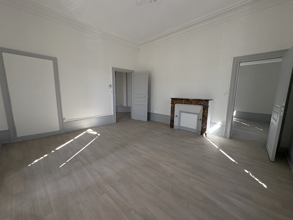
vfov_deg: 85.7
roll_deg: -0.2
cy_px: 110
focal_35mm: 14
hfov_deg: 102.1
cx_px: 146
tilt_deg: -8.3
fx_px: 119
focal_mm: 2.22
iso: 125
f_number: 2.2
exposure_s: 1/129
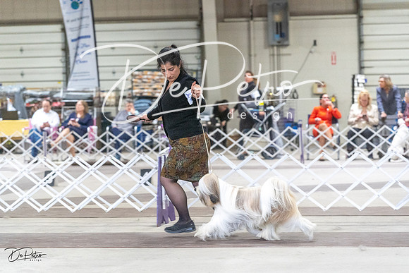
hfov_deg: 17.3
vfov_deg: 11.6
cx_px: 204
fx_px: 1341
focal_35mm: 118
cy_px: 136
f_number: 4.5
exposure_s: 1/320
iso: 6400
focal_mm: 118
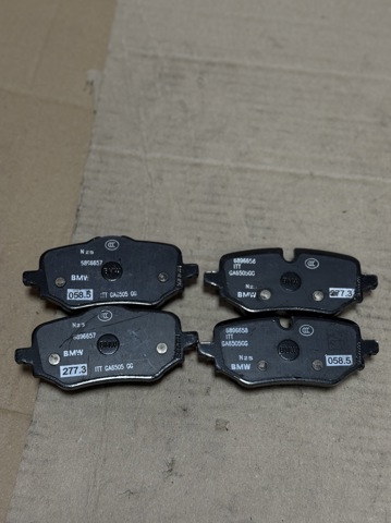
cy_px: 262
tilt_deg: -66.5
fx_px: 724
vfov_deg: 39.7
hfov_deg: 30.2
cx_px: 196
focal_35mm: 48
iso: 64
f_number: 1.78
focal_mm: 6.76
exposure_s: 1/50
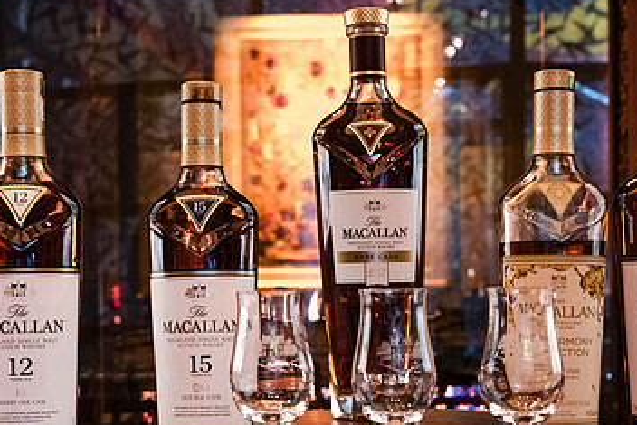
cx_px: 291
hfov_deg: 26.6
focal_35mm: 76
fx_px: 1345
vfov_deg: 17.8
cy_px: 355
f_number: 6.3
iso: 4000
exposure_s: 1/25
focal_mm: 37
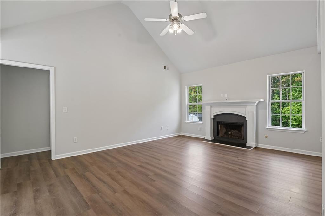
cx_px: 162
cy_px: 108
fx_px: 144
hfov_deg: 96.8
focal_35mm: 16
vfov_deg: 73.7
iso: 200
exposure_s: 1/15
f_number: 8
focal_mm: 16
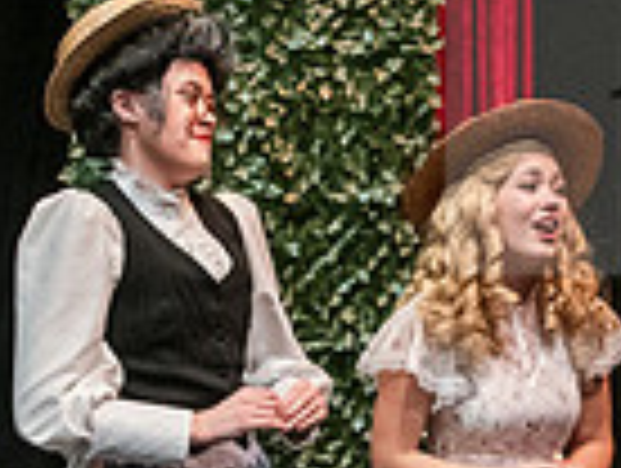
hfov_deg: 15.7
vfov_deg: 11.8
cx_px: 310
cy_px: 443
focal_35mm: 125
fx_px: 2246
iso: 4000
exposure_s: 1/200
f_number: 3.5
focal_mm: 31
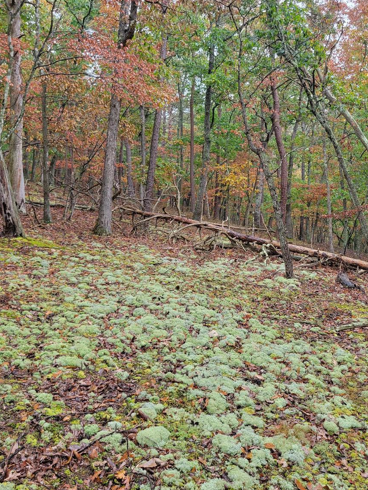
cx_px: 238
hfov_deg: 40.3
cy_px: 232
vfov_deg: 52.6
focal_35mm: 35
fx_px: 496
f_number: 1.8
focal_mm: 5.4
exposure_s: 1/120
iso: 64
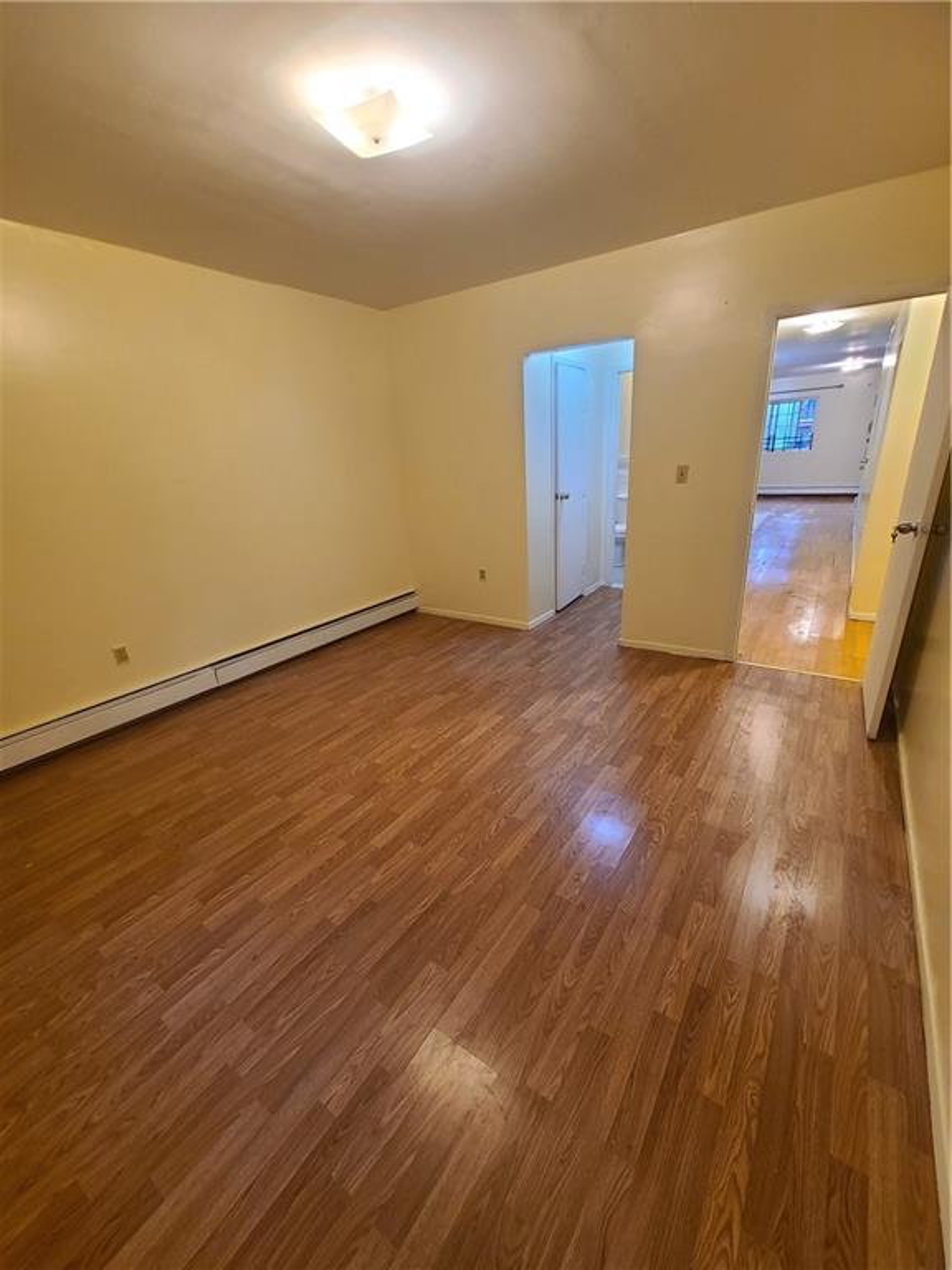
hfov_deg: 89.9
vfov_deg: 106.2
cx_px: 476
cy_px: 635
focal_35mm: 13
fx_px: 477
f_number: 2.2
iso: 320
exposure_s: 1/40
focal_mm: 2.2
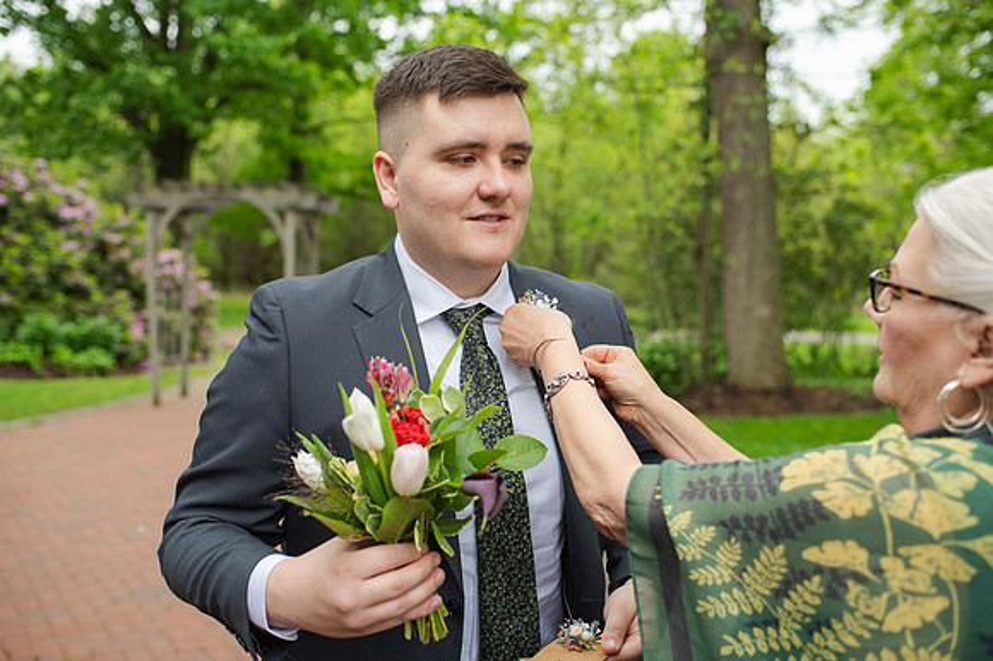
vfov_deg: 37.8
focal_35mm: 35
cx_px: 496
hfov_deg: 54.5
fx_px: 965
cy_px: 330
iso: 100
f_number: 3.2
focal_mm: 35
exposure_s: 1/320
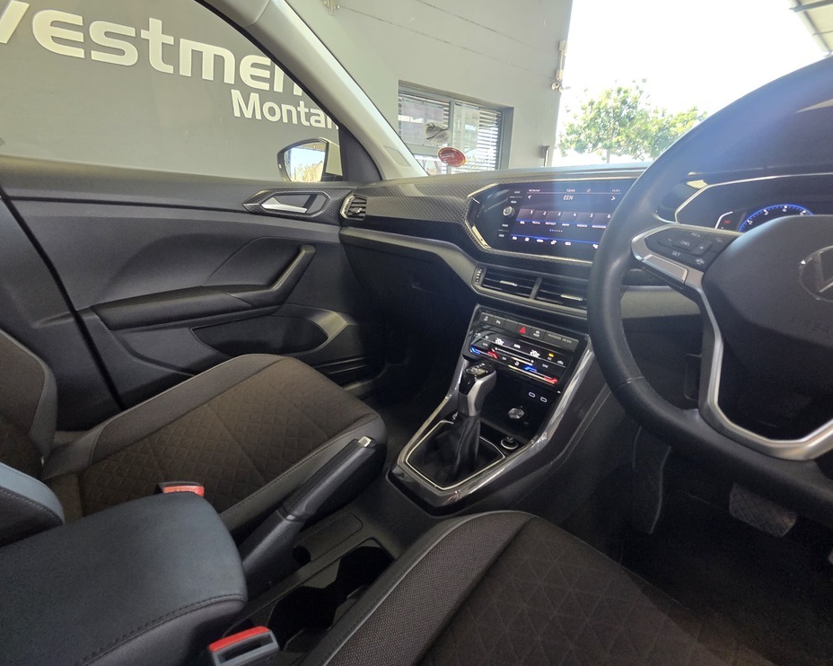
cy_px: 343
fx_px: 345
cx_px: 422
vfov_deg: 87.9
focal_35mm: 14
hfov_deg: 100.7
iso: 320
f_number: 2.2
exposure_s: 1/50
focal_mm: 2.2
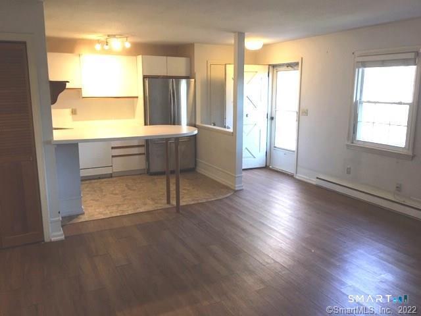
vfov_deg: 48.2
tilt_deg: -8.7
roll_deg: -0.4
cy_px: 158
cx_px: 210
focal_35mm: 29
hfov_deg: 61.7
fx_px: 353
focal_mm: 4.15
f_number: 2.2
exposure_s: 1/15
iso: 50
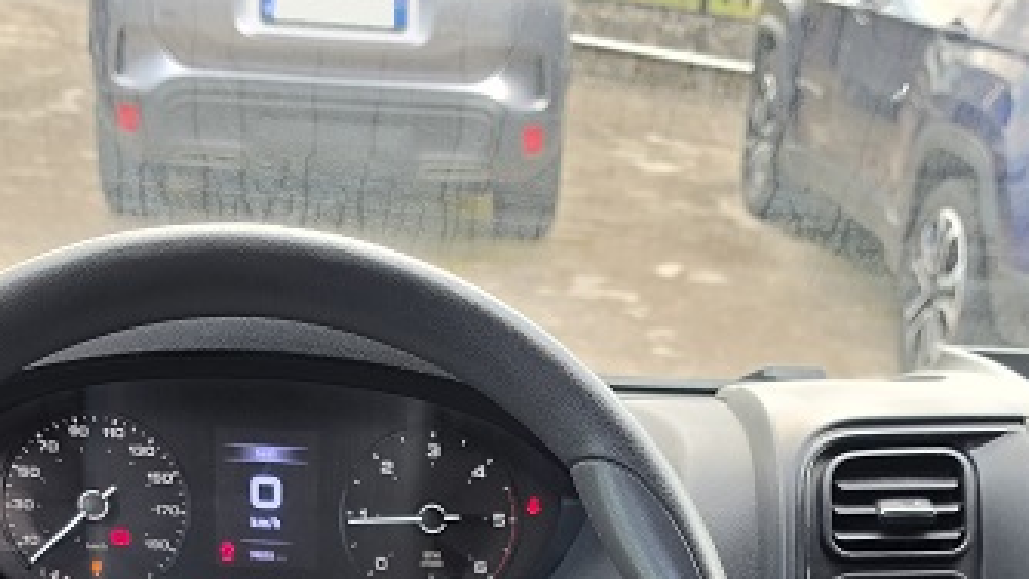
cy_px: 865
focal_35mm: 60
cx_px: 530
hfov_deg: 34.9
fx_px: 1637
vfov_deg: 17.9
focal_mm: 6.5
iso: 20
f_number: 1.4
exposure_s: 1/180
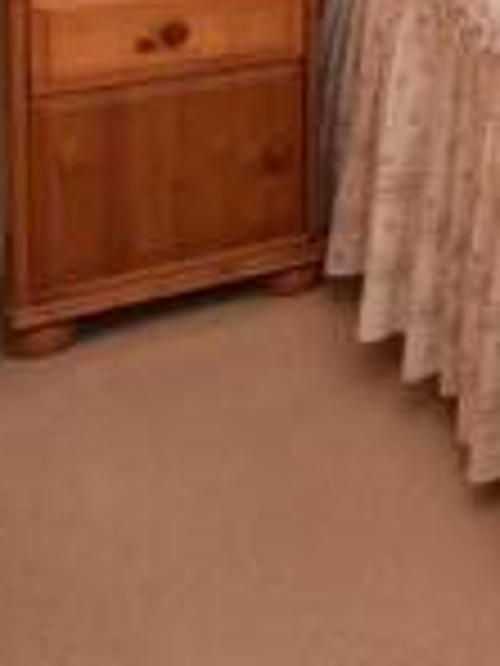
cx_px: 1122
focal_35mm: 64
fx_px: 1233
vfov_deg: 24.5
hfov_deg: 15.5
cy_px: -295
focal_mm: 10
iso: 400
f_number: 10
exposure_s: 1/200
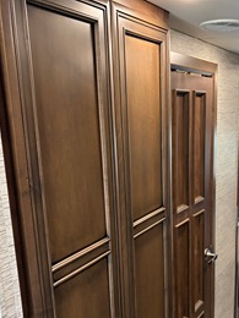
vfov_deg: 46.3
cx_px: 150
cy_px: 204
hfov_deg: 35.8
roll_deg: +3.2
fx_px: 368
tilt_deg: -11.6
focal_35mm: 40
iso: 500
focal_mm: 5.96
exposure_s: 1/60
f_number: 1.6
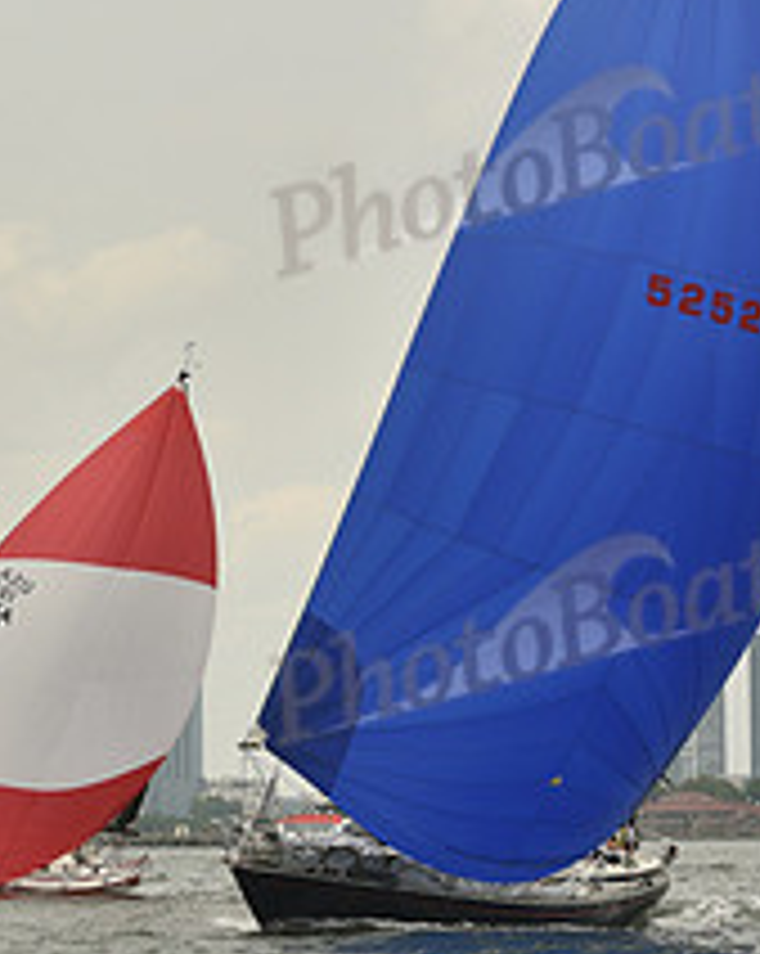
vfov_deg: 10.7
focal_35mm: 180
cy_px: 457
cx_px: 40
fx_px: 5072
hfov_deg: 8.5
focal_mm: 70
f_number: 10
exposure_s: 1/640
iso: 250
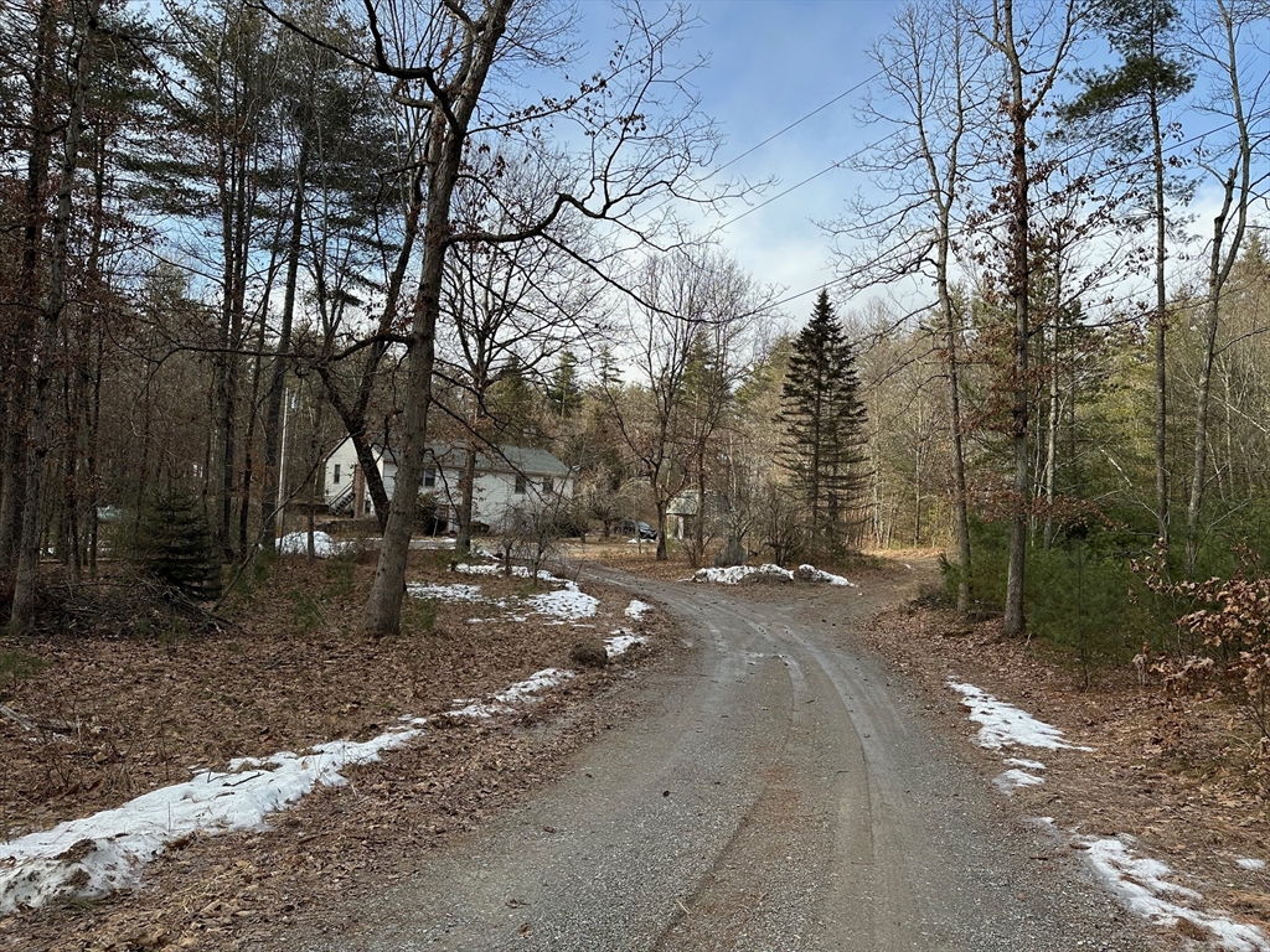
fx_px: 881
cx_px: 635
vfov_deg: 56.8
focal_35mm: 24
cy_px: 476
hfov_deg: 71.6
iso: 80
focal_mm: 6.86
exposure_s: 1/1751
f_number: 1.78
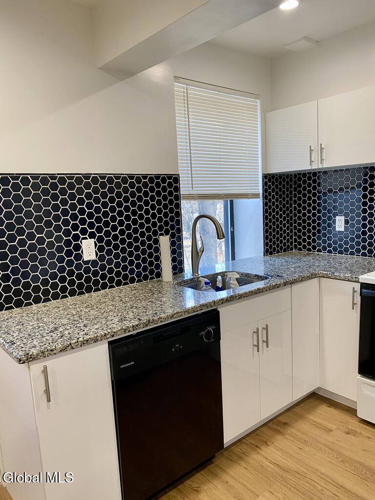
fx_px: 376
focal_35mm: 26
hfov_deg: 53.1
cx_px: 188
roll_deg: +2.2
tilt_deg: -6.7
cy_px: 250
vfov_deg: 67.3
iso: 80
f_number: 1.8
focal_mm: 4.25
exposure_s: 1/60
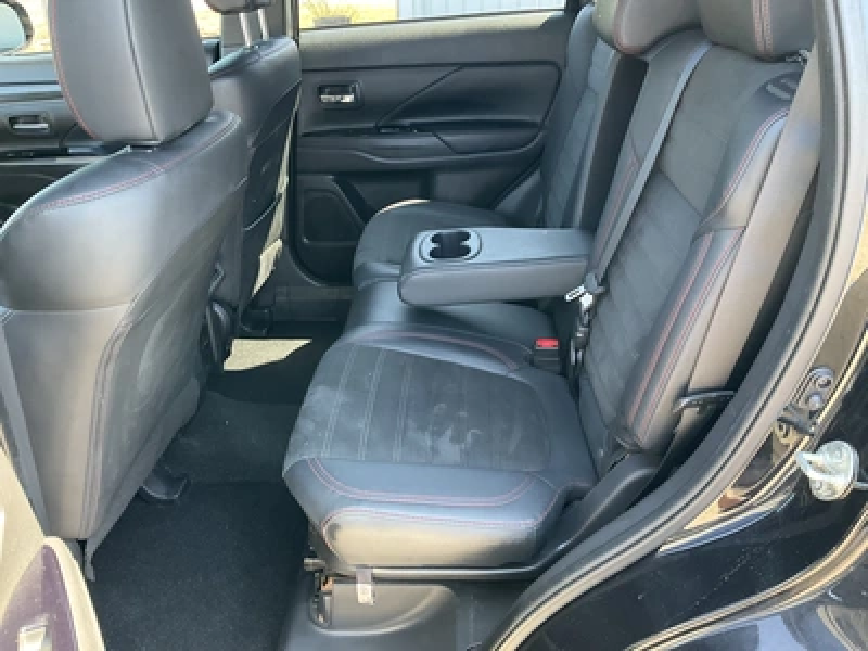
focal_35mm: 29
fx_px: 727
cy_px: 326
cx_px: 434
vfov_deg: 48.2
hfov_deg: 61.7
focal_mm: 3
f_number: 1.8
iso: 80
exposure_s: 1/60
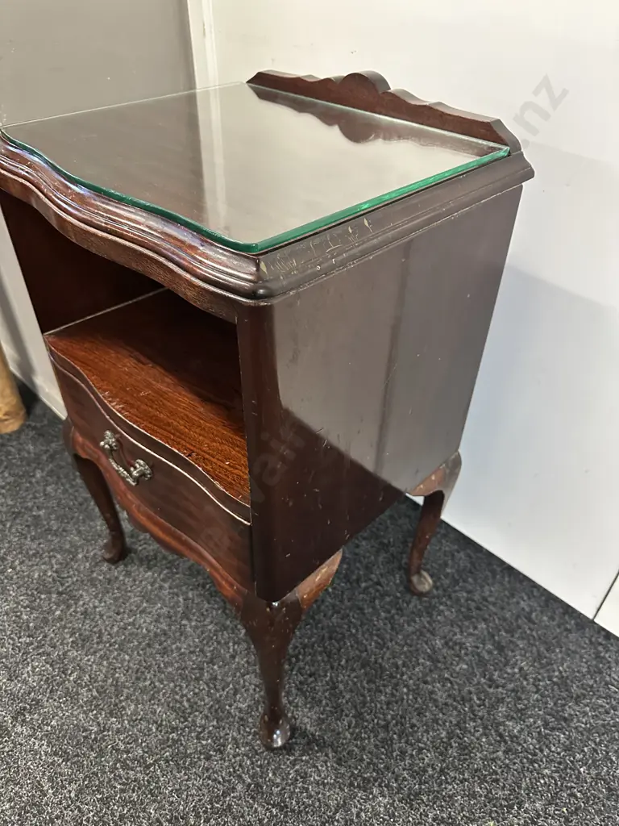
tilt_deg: -40.0
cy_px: 413
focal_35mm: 24
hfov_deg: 56.8
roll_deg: -1.1
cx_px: 310
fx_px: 572
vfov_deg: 71.6
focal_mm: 6.86
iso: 800
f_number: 1.78
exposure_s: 1/50
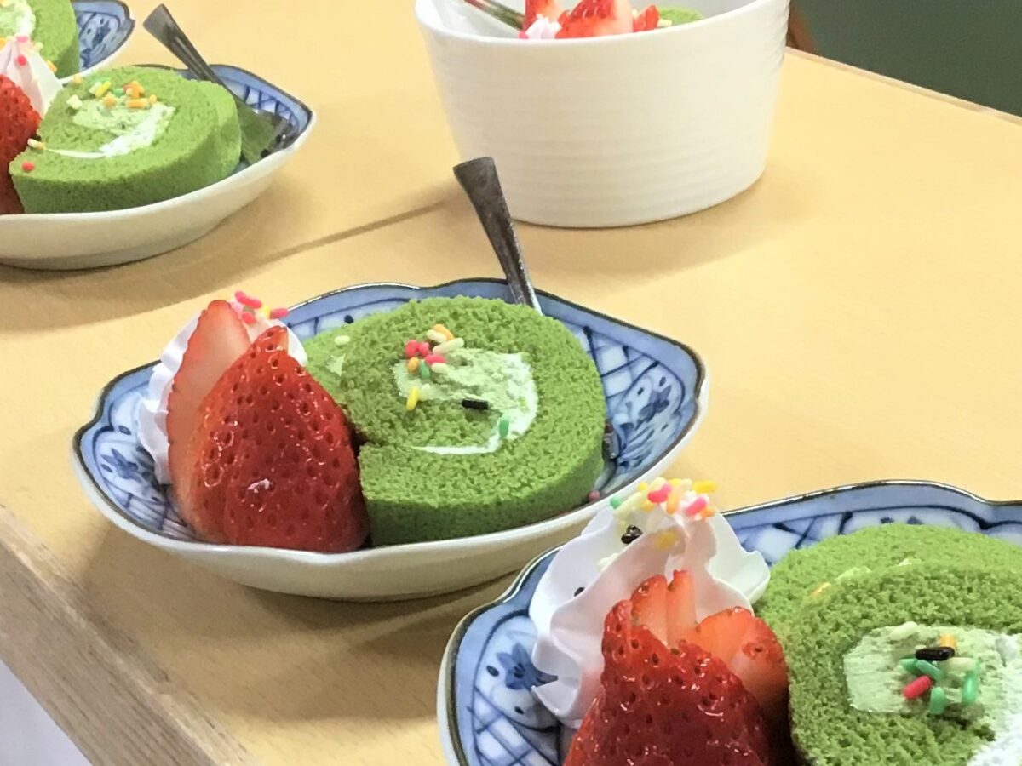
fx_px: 915
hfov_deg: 58.4
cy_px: 383
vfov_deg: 45.4
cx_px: 511
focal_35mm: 31
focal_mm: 3.3
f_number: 2.4
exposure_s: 1/30
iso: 80
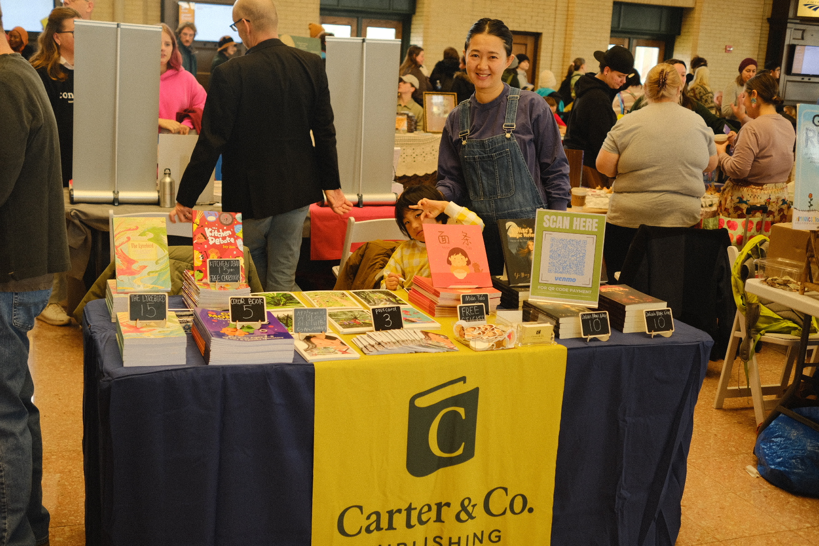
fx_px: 933
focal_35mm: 41
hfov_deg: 47.4
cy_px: 273
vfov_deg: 32.6
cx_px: 410
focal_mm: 27
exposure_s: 1/40
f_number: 2.8
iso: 500
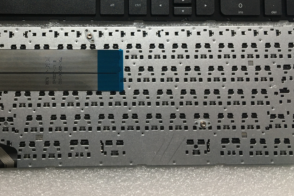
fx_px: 408
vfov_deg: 26.1
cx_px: 98
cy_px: 18
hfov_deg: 39.1
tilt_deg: -81.3
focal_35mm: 50
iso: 100
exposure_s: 1/33
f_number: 2.2
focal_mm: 4.15
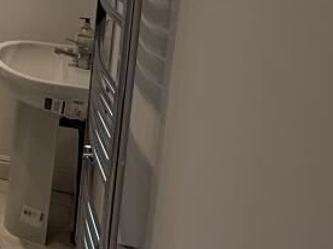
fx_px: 500
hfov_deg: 27.2
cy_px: -26
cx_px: -153
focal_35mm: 52
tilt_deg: -9.5
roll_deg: -0.5
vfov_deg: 25.9
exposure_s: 1/100
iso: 160
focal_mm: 2.22
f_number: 2.2
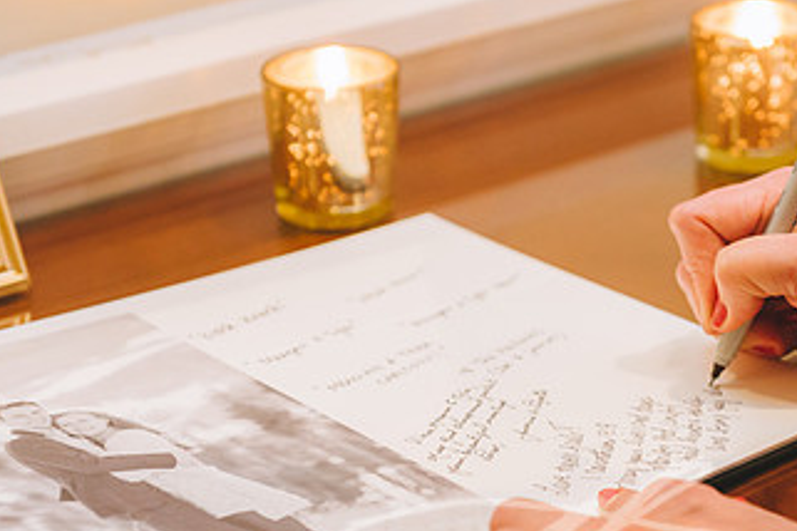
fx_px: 2479
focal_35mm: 112
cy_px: 316
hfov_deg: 18.2
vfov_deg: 12.2
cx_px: 569
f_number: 4
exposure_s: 1/125
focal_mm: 62
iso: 3200
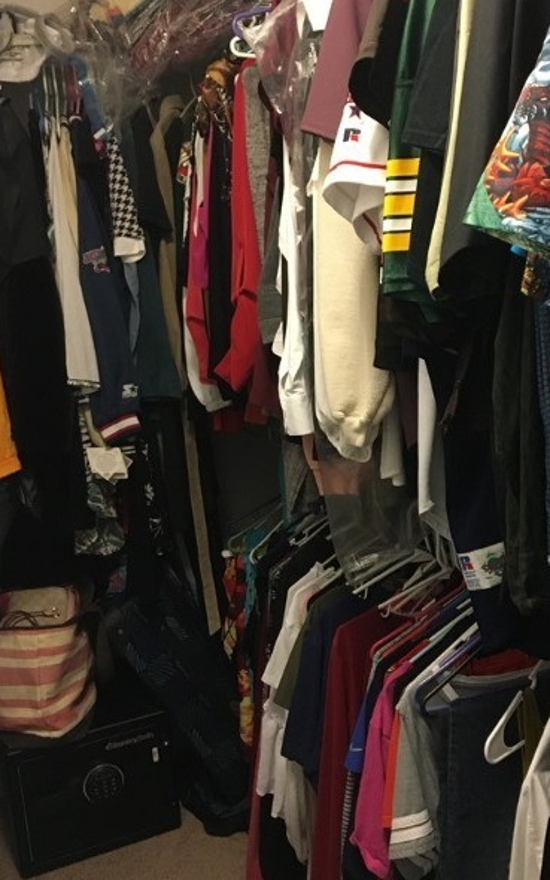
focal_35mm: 40
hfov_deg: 31.6
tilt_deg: -7.7
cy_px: 404
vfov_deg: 49.2
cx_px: 385
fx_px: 959
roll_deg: +4.5
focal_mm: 4.15
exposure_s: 1/15
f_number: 2.2
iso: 250
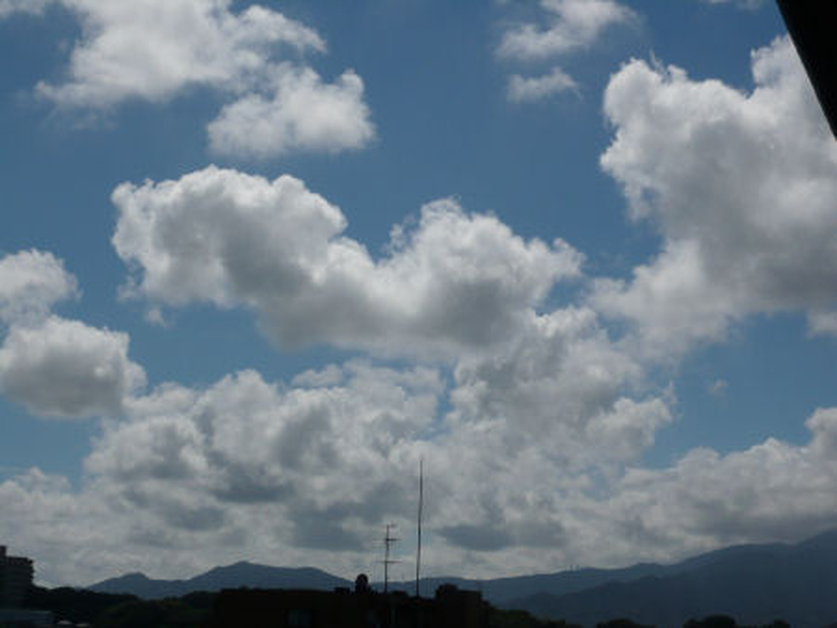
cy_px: 314
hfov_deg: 29.0
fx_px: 1621
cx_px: 418
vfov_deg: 22.0
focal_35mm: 67
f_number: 13
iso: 100
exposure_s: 1/400
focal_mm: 11.1
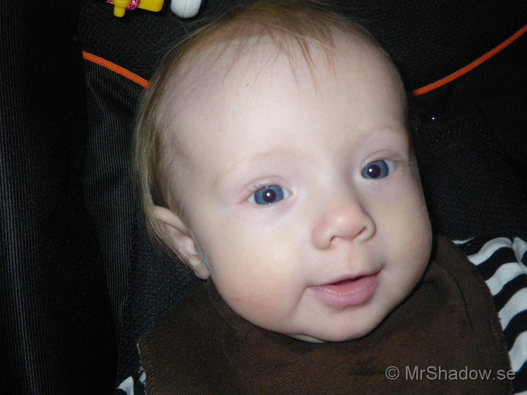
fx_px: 639
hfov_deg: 44.8
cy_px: 198
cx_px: 264
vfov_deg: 34.3
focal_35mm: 42
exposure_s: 1/60
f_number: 4.2
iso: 400
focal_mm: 7.5
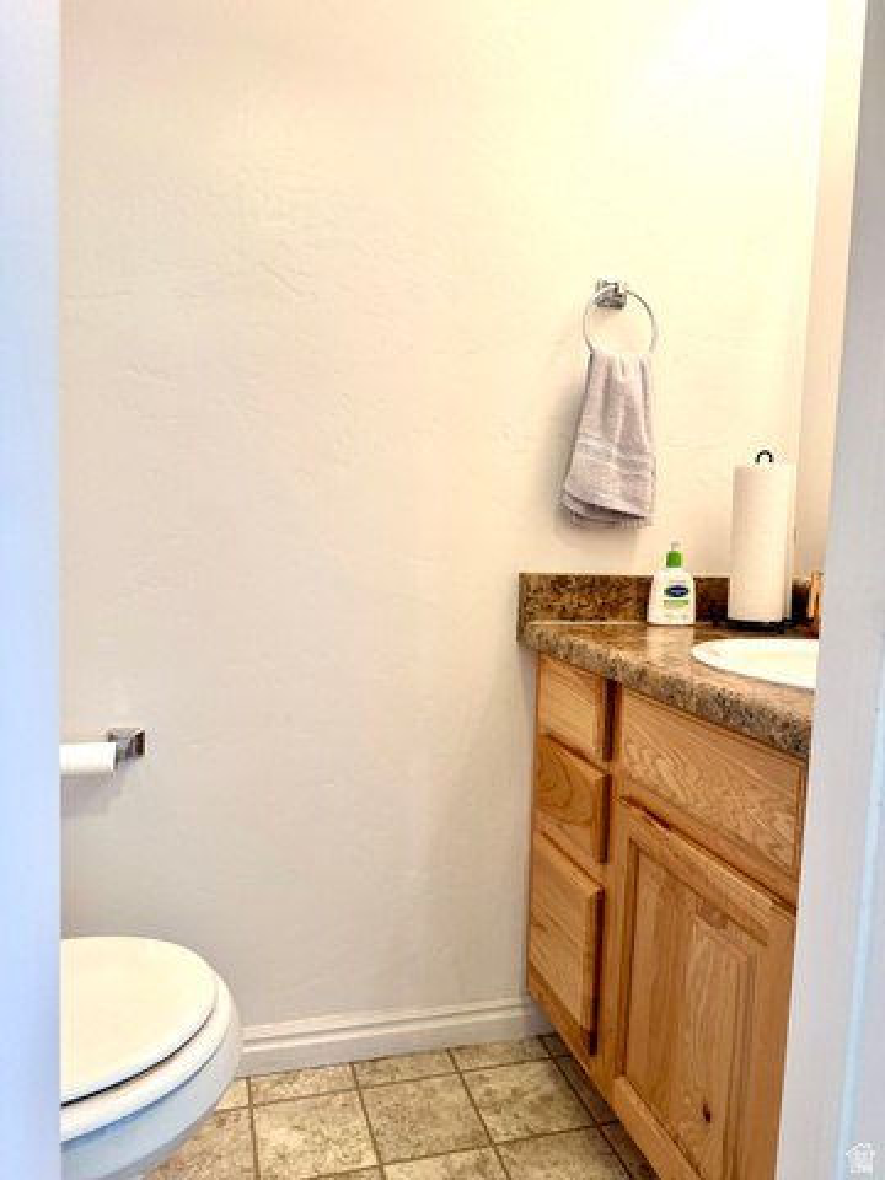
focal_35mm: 24
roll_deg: -0.8
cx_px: 442
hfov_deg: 56.8
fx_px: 818
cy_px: 590
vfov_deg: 71.6
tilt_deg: -4.6
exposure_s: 1/60
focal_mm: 6.76
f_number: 1.78
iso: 125
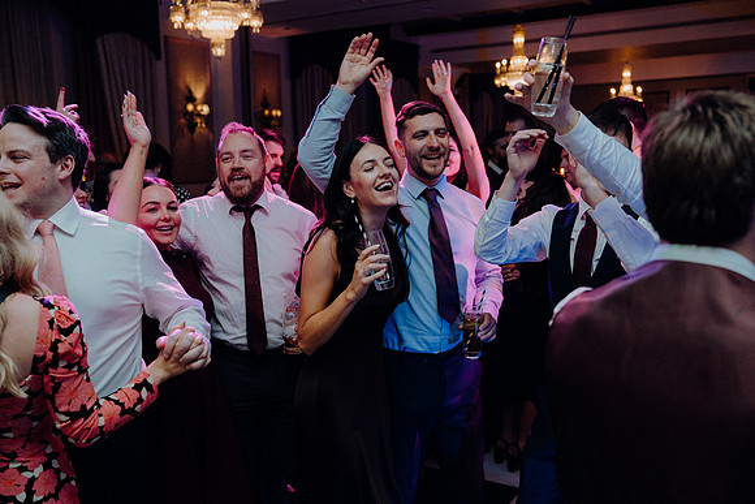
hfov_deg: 54.4
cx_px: 378
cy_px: 252
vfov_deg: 37.9
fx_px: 734
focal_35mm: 35
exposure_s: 1/160
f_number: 3.5
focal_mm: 35
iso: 2500
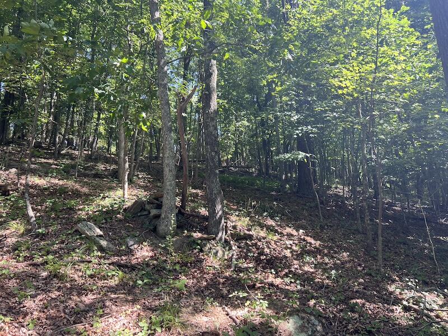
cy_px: 168
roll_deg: +1.2
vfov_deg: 53.1
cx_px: 224
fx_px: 336
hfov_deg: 67.3
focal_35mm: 26
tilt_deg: +13.5
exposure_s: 1/212
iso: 40
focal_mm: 5.7
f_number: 1.5
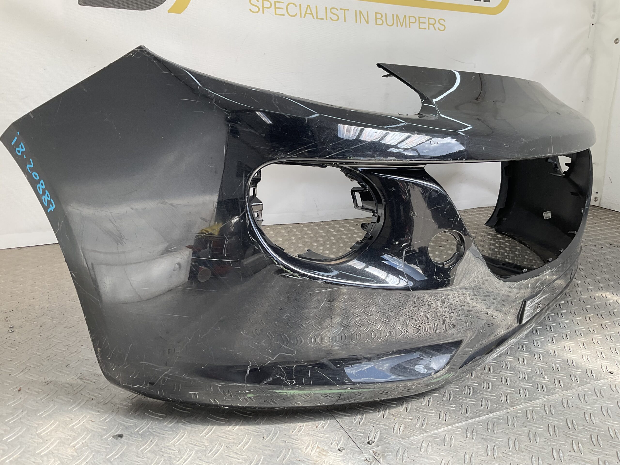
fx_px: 519
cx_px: 310
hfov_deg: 61.7
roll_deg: -3.4
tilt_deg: -16.8
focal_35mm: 29
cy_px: 232
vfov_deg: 48.2
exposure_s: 1/253
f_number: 1.8
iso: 16
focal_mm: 3
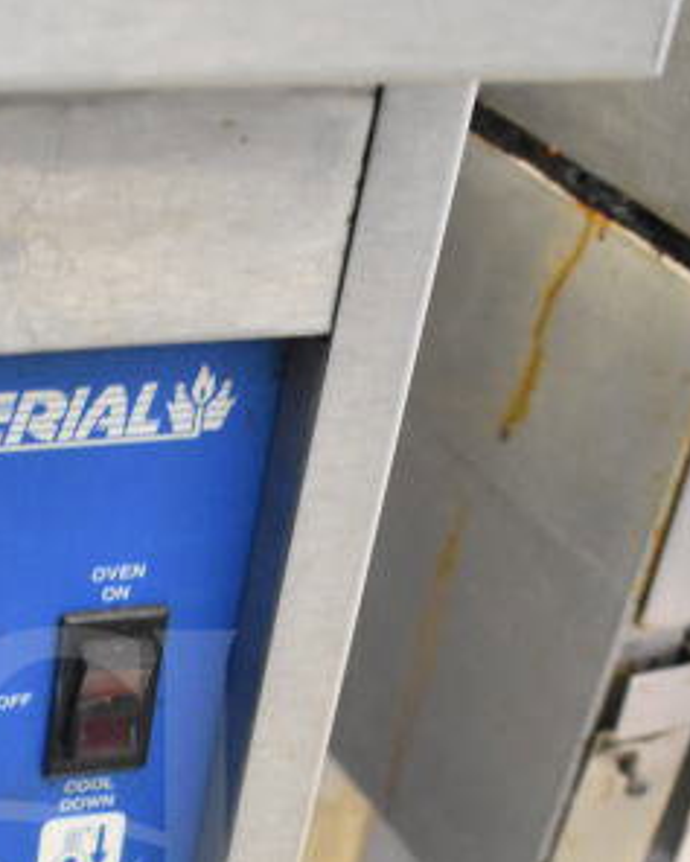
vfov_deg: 21.2
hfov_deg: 17.2
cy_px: 859
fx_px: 2220
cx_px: -26
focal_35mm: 87
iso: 4500
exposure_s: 1/30
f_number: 3.5
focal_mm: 20
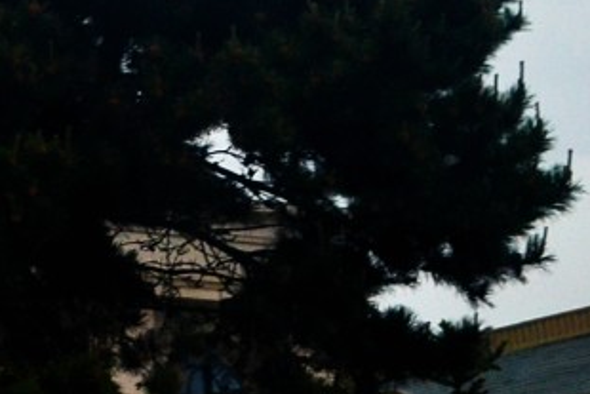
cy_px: -378
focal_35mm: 176
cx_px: -466
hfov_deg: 10.9
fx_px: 2886
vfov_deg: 7.5
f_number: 8
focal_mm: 26
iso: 400
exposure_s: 1/80
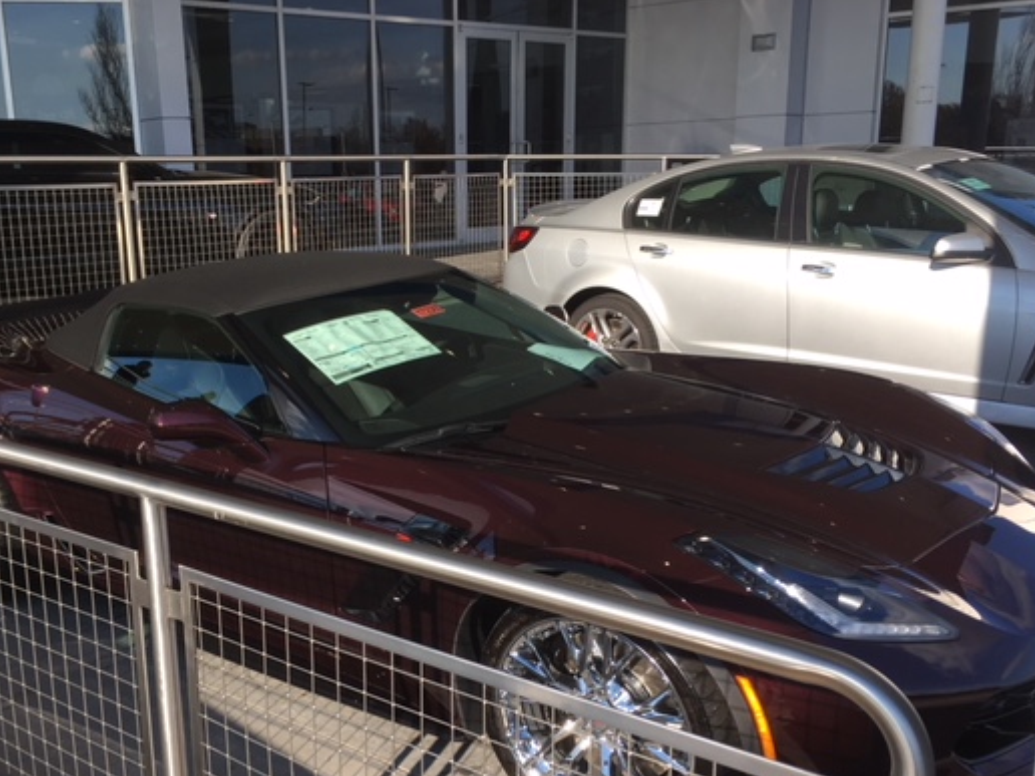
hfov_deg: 51.0
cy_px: 461
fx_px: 1076
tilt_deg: -12.2
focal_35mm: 36
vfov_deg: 39.5
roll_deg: +0.8
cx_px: 415
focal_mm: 4.15
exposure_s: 1/705
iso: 25
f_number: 2.2
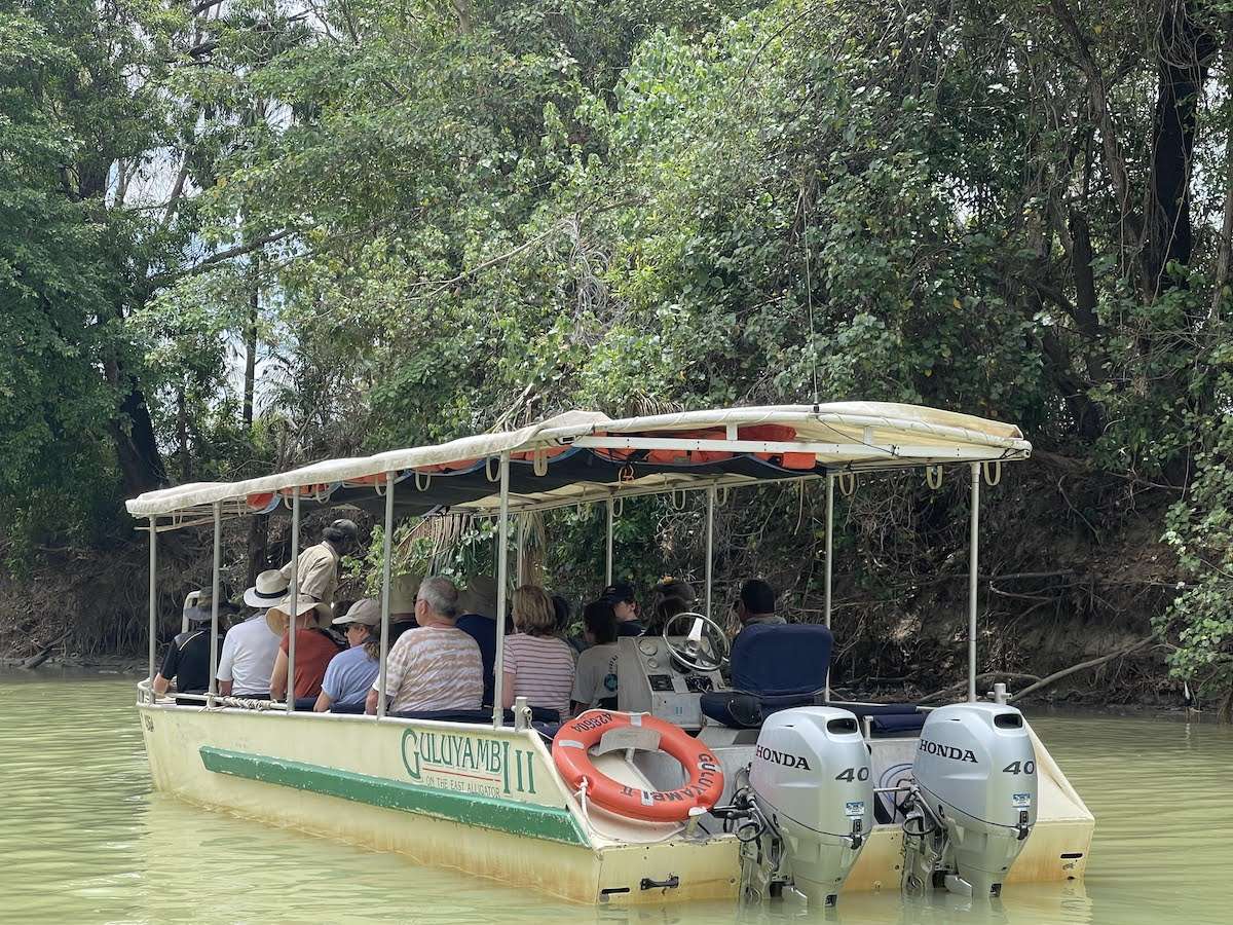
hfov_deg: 30.3
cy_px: 462
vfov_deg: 22.9
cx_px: 616
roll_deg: -0.5
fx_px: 2280
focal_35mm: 64
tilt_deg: +3.3
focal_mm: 7.5
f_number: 2.2
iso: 20
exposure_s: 1/402
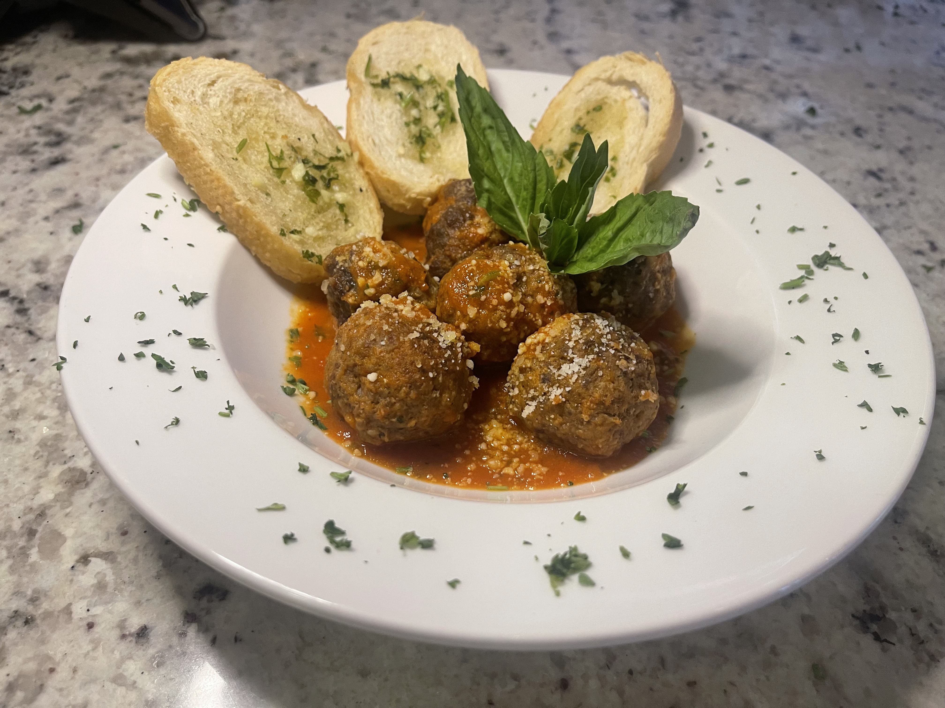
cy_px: 354
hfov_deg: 69.4
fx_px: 682
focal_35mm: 25
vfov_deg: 54.9
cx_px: 472
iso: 125
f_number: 1.6
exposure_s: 1/60
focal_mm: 5.1
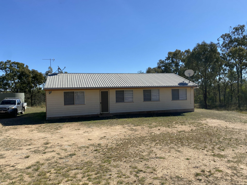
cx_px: 124
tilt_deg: +2.1
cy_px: 92
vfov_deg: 53.1
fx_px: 186
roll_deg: +0.5
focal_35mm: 26
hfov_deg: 67.3
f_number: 1.8
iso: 32
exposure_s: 1/3125
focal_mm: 4.25
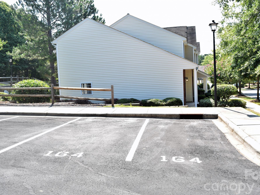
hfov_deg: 55.3
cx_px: 142
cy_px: 99
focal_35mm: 33
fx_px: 248
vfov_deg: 42.9
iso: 100
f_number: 5.6
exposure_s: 1/80
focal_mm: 20
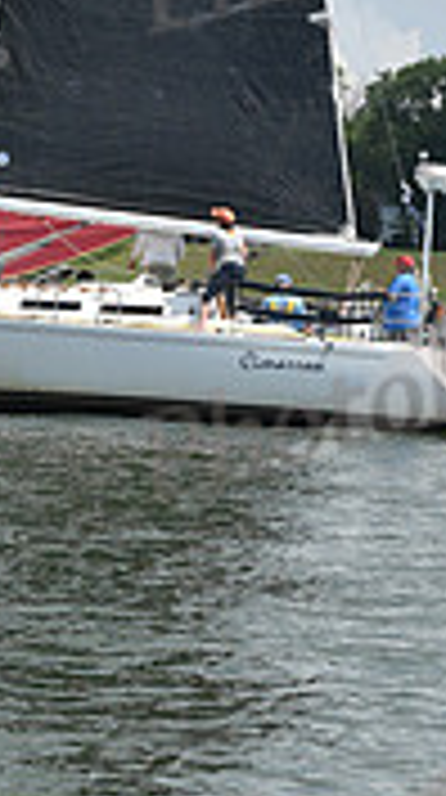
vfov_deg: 8.9
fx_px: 5089
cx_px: -92
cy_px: 216
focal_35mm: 241
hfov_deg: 5.0
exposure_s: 1/1000
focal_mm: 70
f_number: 10
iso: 320
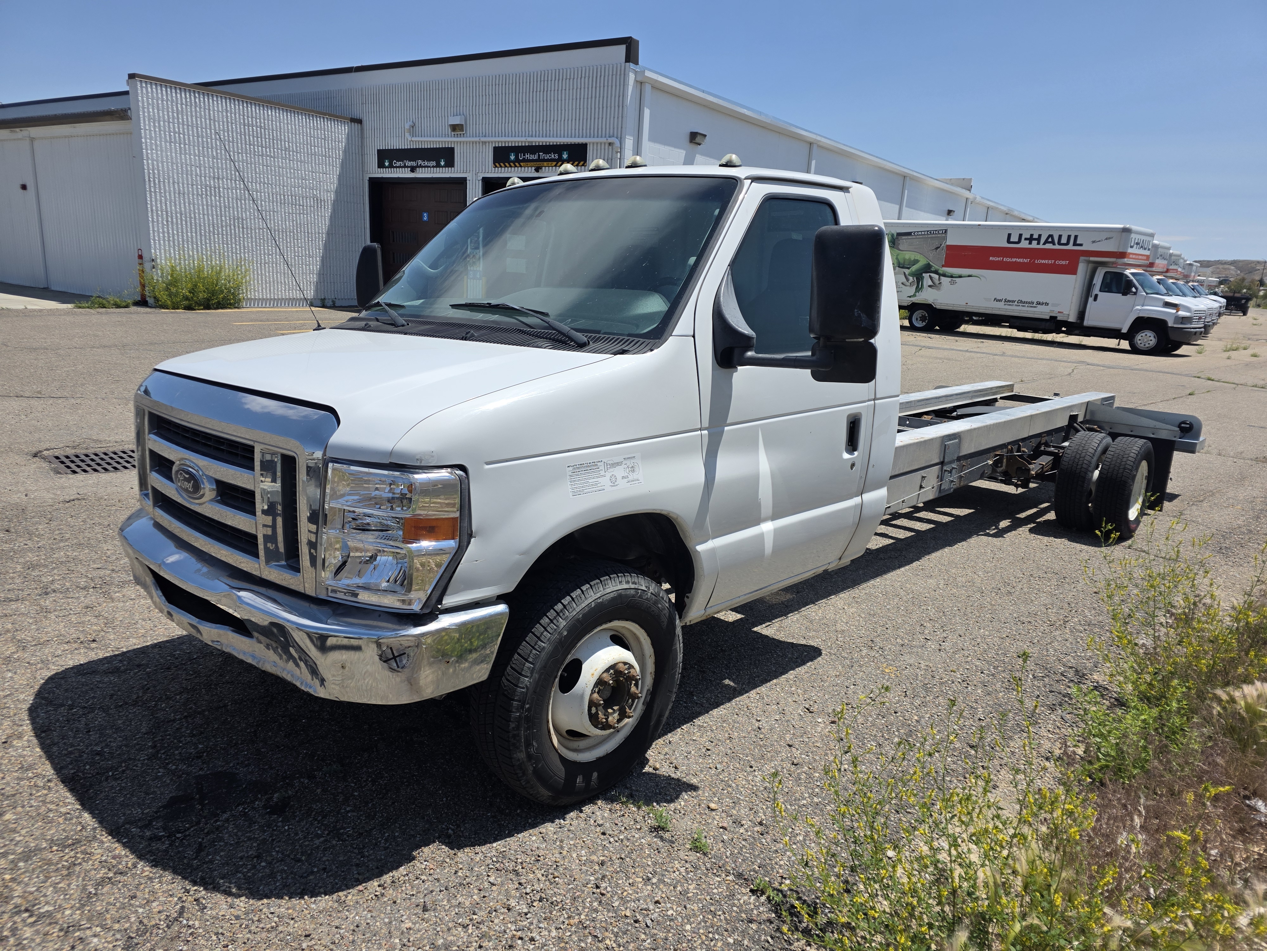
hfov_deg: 73.9
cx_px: 634
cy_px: 476
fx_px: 842
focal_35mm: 23
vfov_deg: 58.9
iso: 80
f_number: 1.7
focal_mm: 6.3
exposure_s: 1/7944
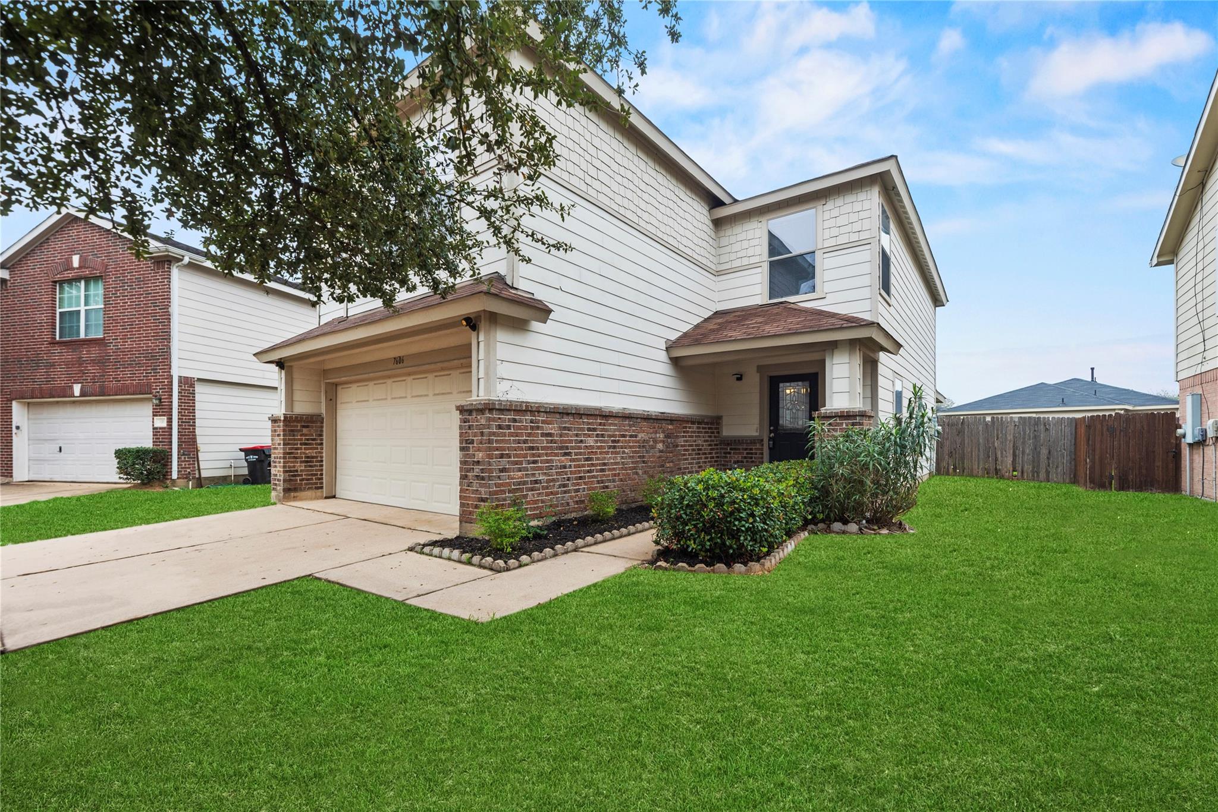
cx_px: 609
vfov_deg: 81.2
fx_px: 474
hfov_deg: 104.2
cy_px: 406
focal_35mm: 14
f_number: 8
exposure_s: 1/100
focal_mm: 14
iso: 220
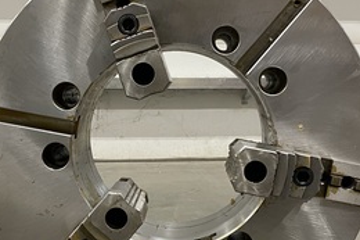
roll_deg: +0.7
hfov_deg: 39.6
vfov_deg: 27.0
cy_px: 125
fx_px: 500
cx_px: 169
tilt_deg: -5.3
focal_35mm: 50
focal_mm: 4.2
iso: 400
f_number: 1.6
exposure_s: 1/60
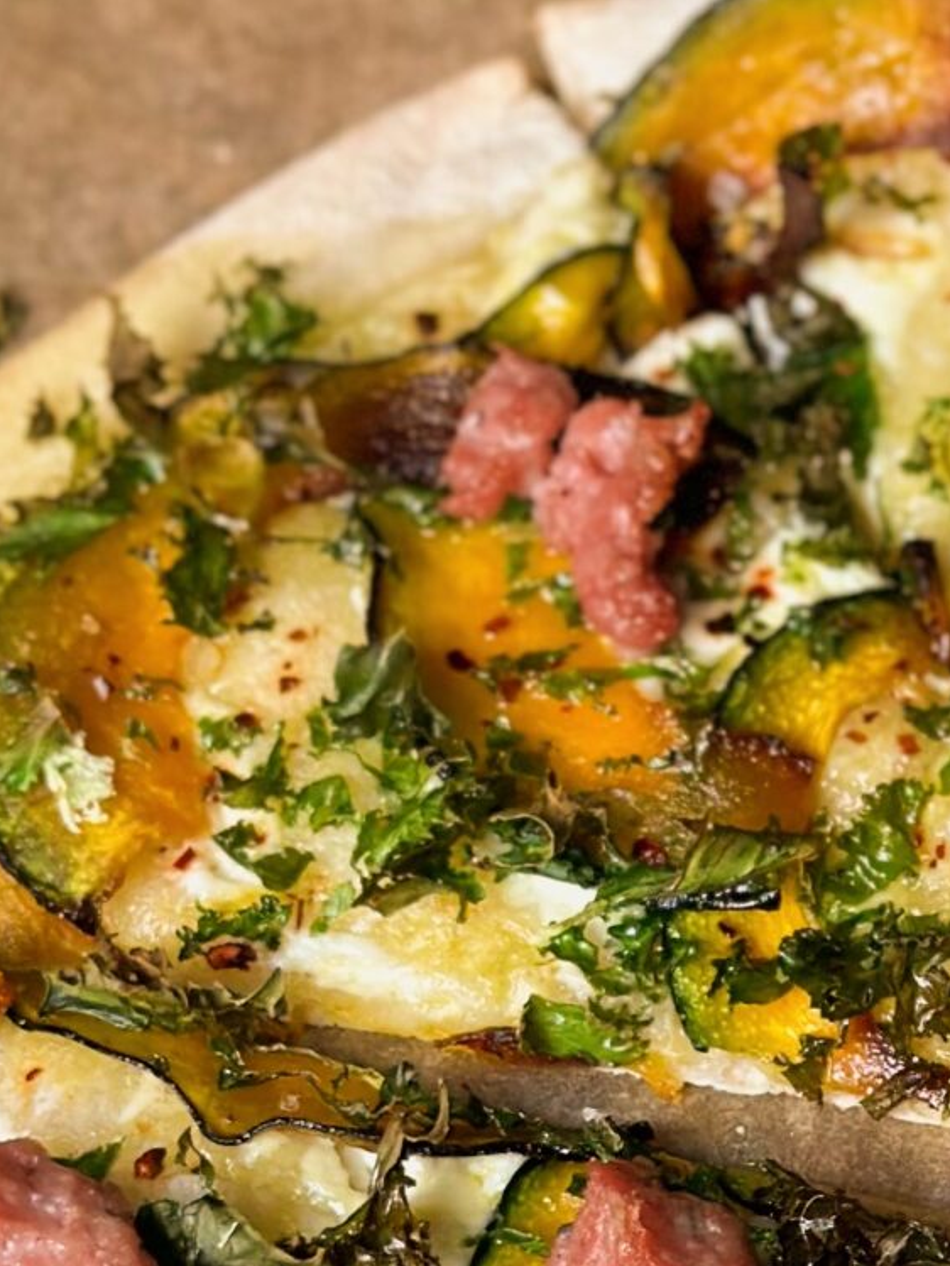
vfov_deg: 12.0
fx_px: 5999
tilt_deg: -57.0
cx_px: 1417
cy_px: 1078
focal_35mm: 164
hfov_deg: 8.8
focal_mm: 6.86
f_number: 1.78
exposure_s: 1/50
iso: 125
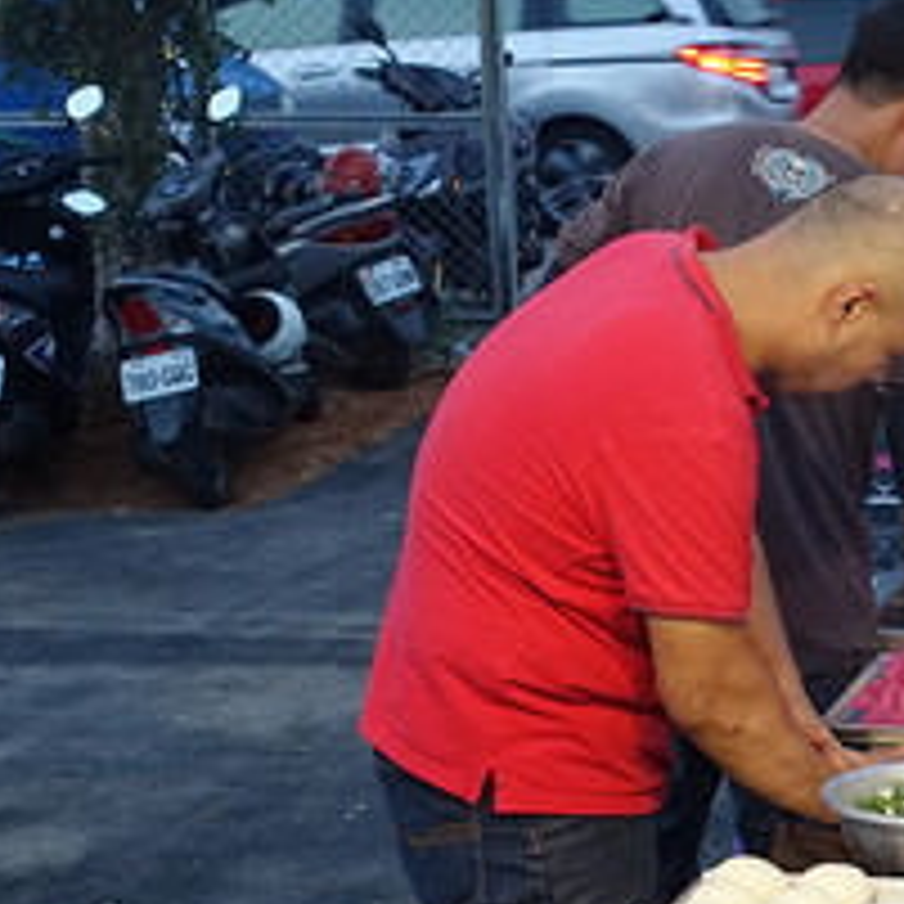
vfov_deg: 16.5
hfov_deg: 16.2
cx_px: 1039
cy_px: 859
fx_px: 3073
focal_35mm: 104
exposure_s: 1/50
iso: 320
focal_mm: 15.1
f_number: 2.8
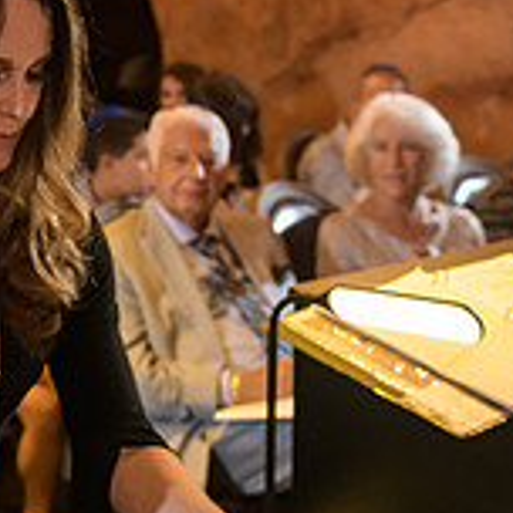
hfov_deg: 17.7
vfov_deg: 18.4
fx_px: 1576
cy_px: 177
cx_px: -78
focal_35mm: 94
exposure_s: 1/100
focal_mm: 29
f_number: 3.2
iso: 1600
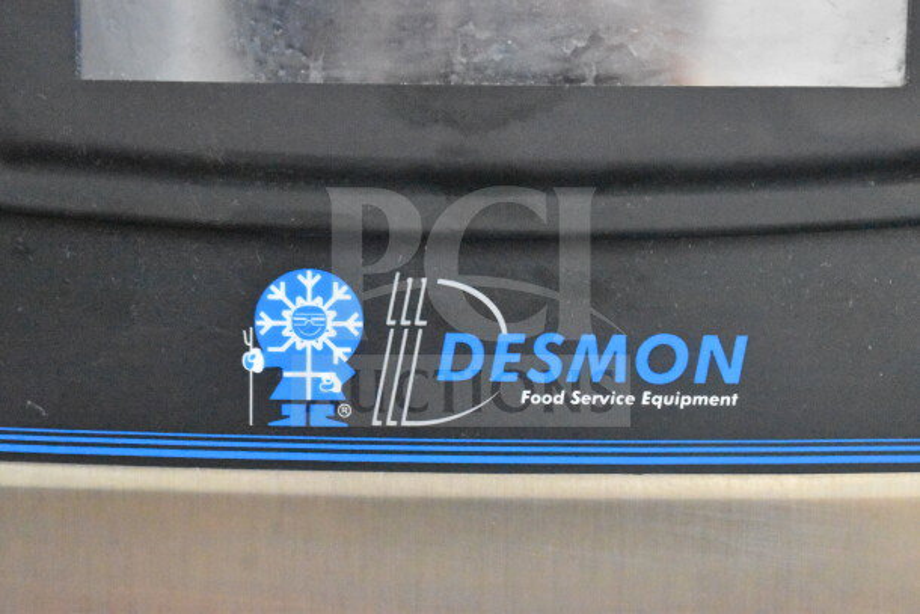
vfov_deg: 16.6
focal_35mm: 82
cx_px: 460
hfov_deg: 24.6
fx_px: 2109
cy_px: 307
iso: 25600
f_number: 5.6
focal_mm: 55
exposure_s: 1/50
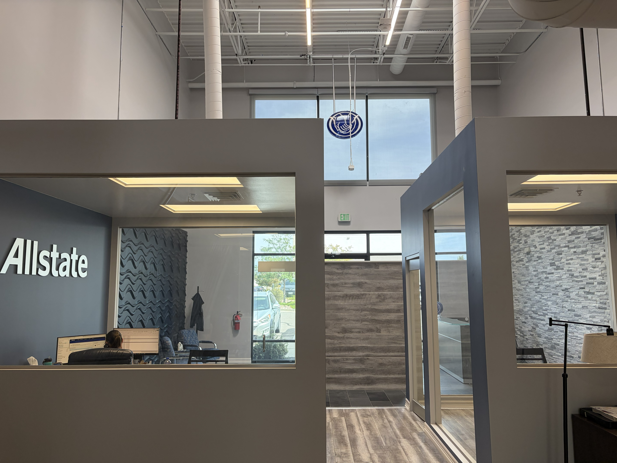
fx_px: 463
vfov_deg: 53.1
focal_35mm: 26
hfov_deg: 67.3
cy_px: 232
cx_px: 308
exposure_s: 1/216
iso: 80
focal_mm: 5.96
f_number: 1.6
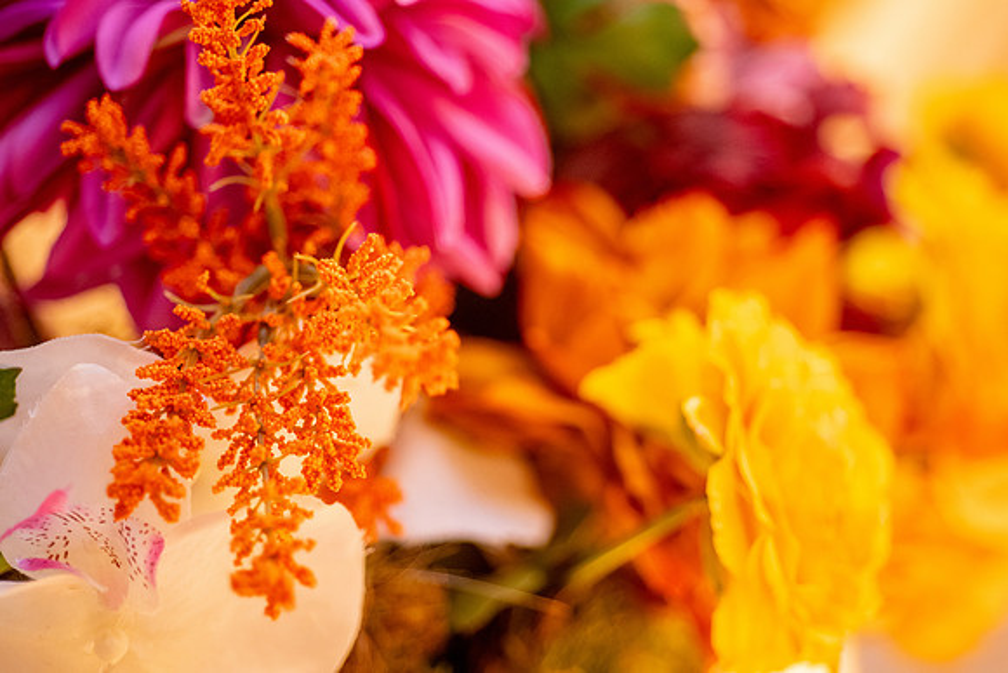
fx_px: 1800
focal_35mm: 64
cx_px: 540
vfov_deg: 21.2
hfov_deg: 31.3
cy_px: 313
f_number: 3.2
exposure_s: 1/100
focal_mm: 60
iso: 1600
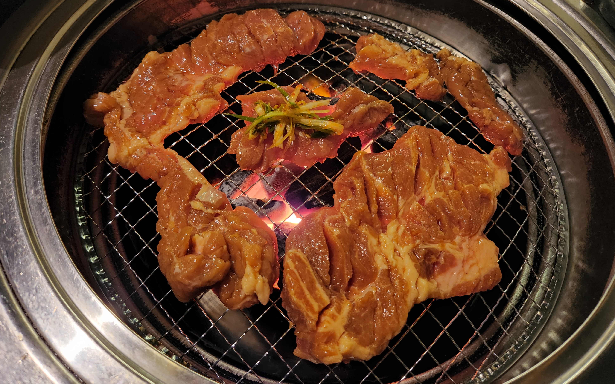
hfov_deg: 72.5
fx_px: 419
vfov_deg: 49.2
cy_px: 169
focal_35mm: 25
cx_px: 306
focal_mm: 5.4
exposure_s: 1/40
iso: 640
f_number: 1.8
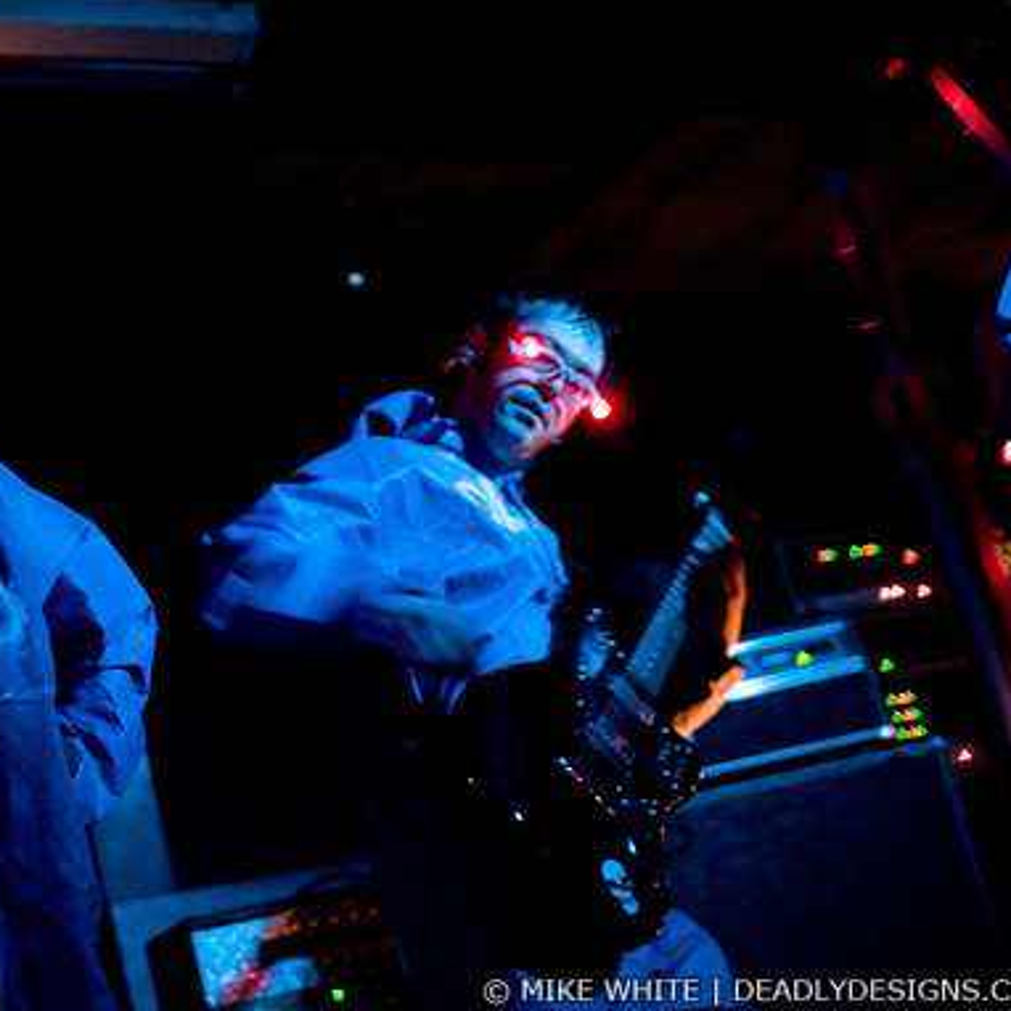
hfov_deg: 29.3
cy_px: 504
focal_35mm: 58
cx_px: 302
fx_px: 1916
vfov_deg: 29.6
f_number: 1.8
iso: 1250
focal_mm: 30
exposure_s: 1/40
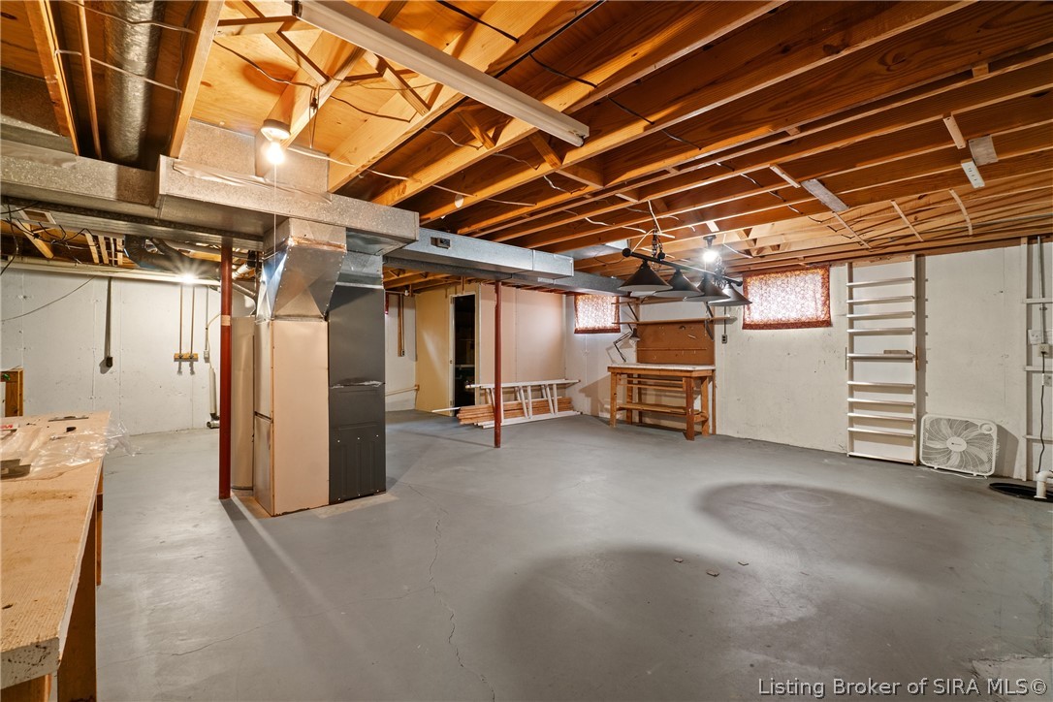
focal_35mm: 15
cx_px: 526
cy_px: 351
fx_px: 439
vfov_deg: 77.3
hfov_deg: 100.4
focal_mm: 10
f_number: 11
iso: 400
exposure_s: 4
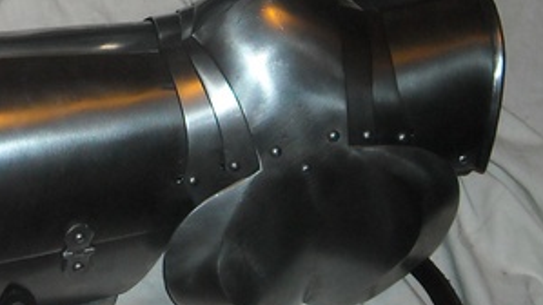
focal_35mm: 102
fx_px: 1468
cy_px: -25
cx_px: 13
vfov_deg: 11.7
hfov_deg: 20.4
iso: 200
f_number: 2.8
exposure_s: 1/60
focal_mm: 5.7
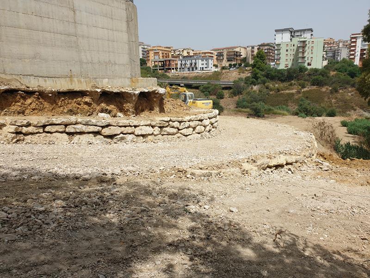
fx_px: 278
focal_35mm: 26
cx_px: 185
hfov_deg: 67.3
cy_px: 139
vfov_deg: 53.1
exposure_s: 1/1835
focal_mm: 4.3
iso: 50
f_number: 2.4
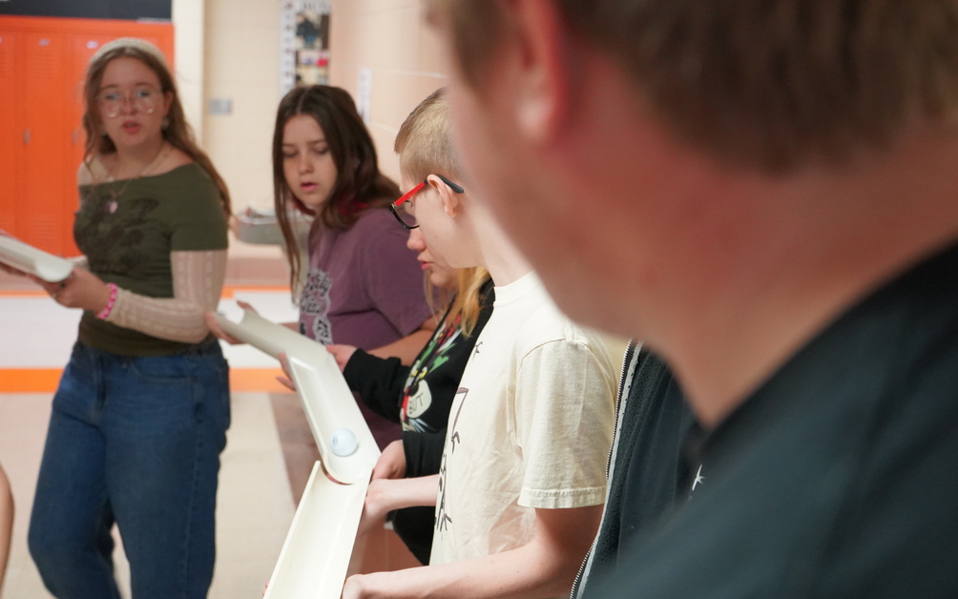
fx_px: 1384
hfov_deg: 38.2
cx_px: 481
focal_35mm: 53
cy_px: 287
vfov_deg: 24.4
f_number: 4.5
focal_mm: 51
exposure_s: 1/160
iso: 8000
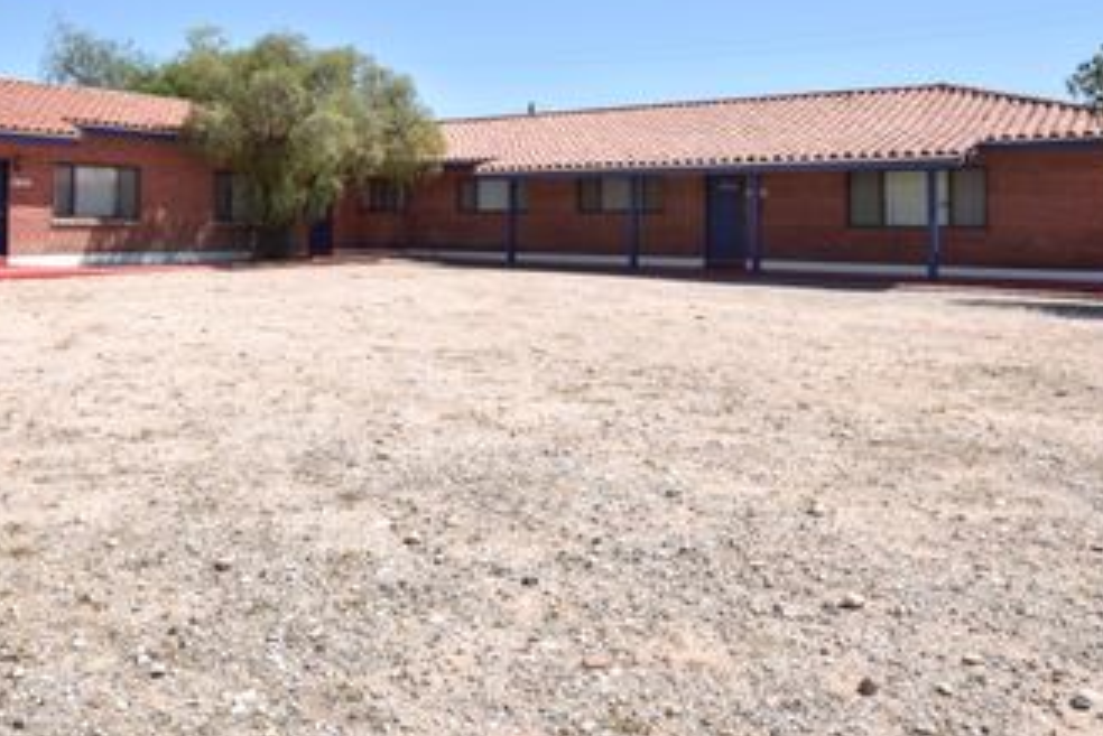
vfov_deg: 40.1
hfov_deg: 57.5
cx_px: 373
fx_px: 981
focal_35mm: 32
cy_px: 193
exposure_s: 1/800
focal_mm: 14
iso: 400
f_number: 9
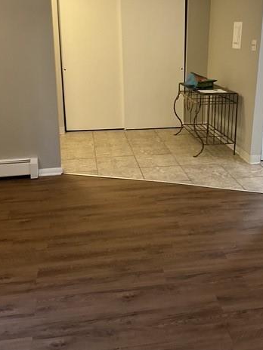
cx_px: 164
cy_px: 144
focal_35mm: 40
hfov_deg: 35.8
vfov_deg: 46.6
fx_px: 405
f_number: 1.8
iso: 125
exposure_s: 1/60
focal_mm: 3
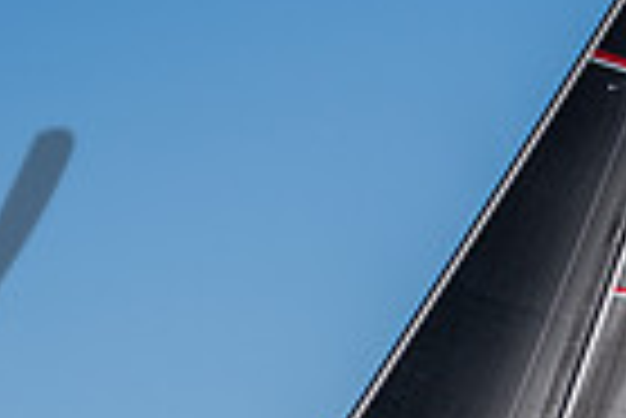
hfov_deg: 4.7
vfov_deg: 3.1
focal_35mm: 436
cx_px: 749
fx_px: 7589
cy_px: 772
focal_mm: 100
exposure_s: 1/5000
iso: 400
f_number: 4.5
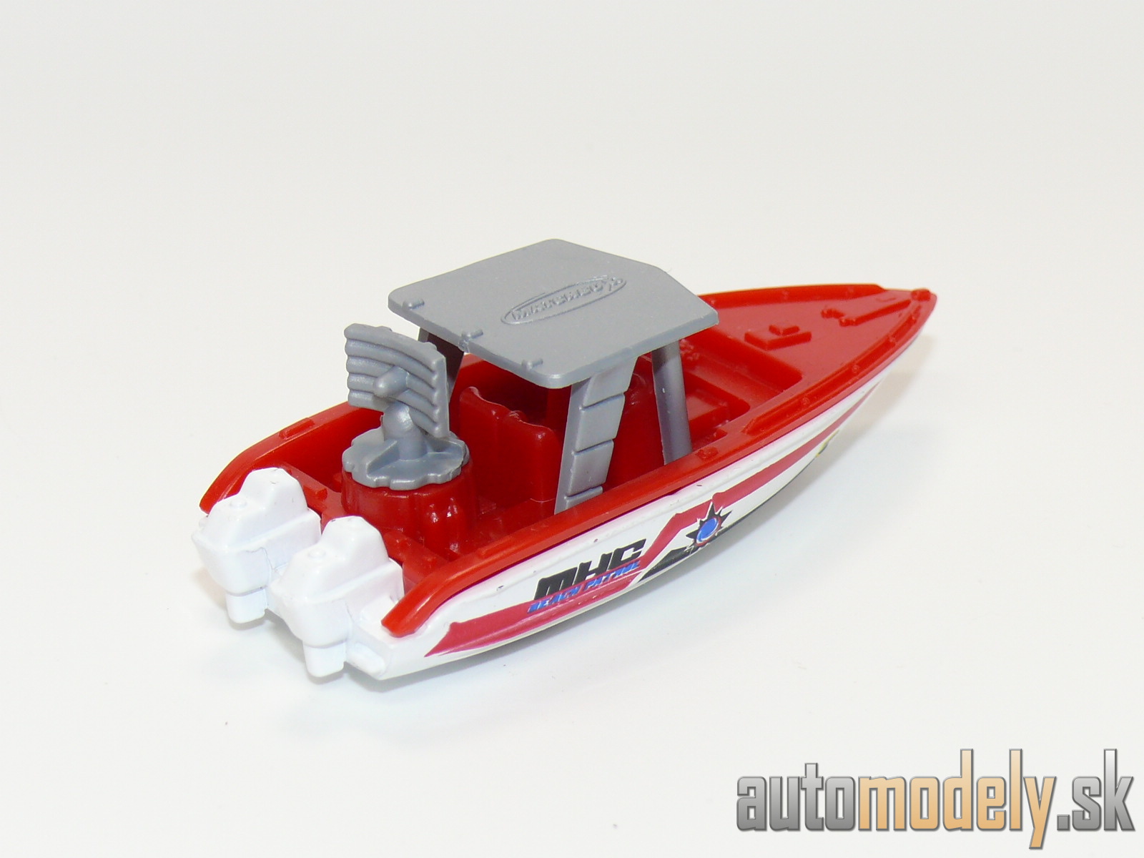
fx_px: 3404
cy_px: 429
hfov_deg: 19.1
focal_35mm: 103
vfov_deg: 14.4
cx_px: 572
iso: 100
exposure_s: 1/30
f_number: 4
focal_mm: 13.6
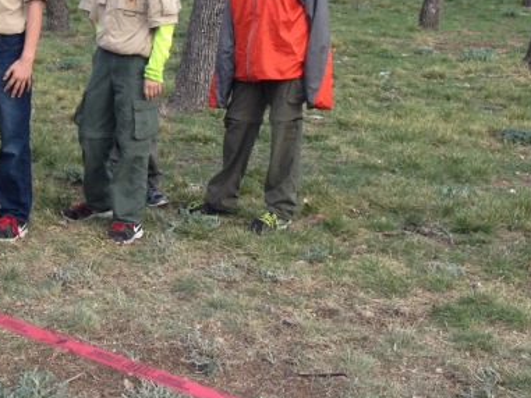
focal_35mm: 94
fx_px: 1442
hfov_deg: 20.3
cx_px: 24
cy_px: 31
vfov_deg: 15.5
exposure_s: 1/120
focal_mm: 4.28
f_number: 2.4
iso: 50
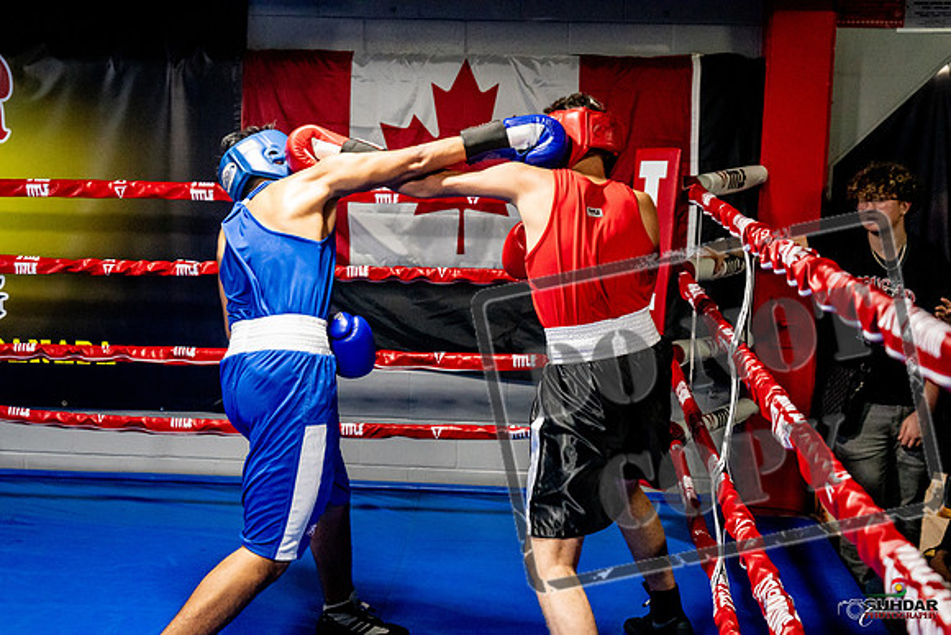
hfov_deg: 38.2
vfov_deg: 26.0
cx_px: 476
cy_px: 318
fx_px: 1374
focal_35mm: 52
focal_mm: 35
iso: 5000
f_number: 2.8
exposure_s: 1/800
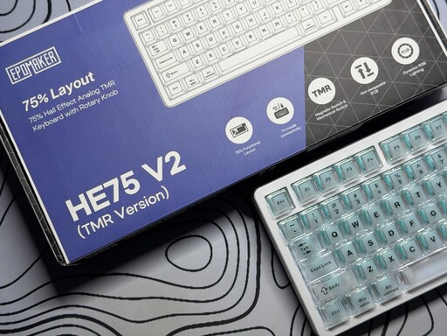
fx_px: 646
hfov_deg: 38.2
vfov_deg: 29.1
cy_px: 168
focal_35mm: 50
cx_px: 226
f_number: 1.78
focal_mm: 6.76
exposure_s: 1/81
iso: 100
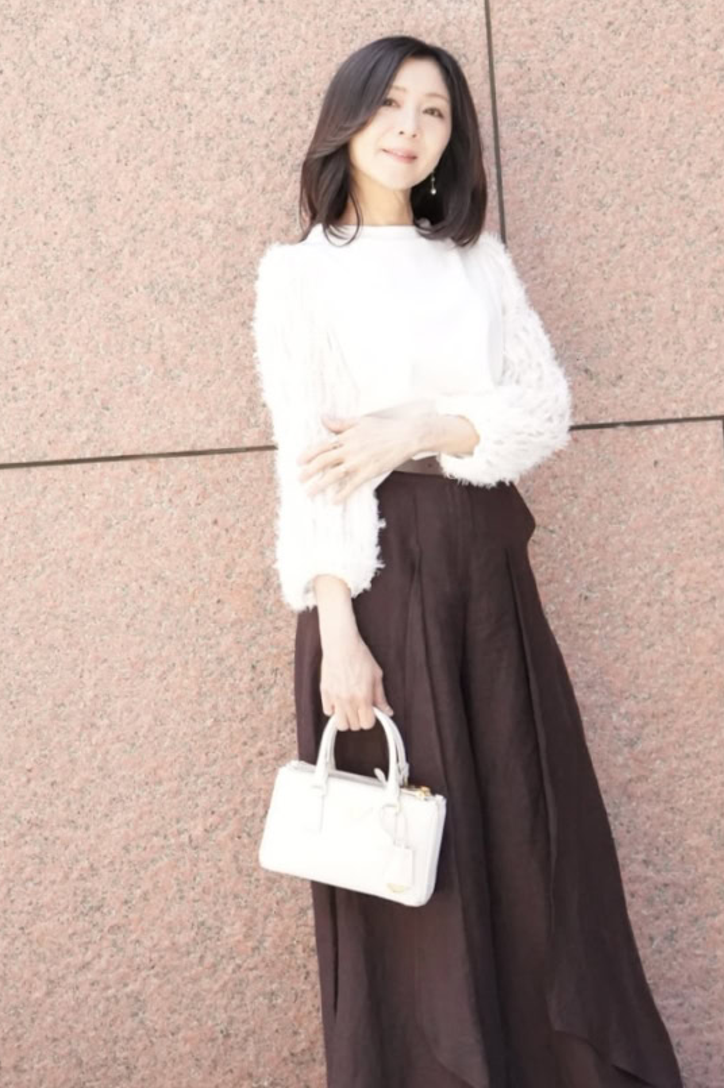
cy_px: 647
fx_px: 1601
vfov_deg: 37.4
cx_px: 447
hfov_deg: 25.4
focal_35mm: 53
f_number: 2.8
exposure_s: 1/4098
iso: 8000
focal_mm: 25
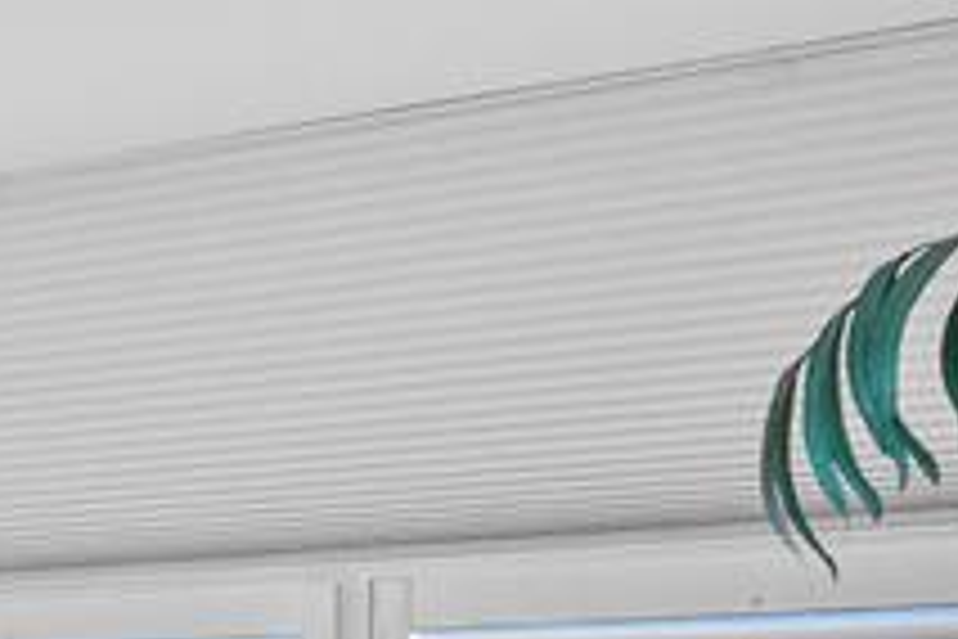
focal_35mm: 105
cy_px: 842
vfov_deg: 12.6
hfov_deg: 10.4
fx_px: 2794
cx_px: -2181
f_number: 8
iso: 250
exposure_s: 1/6
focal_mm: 14
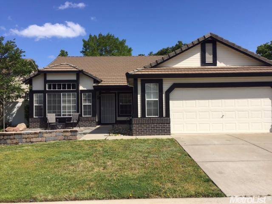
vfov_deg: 48.2
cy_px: 102
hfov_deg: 61.7
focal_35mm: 29
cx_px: 136
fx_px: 228
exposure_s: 1/2198
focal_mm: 4.15
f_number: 2.2
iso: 32
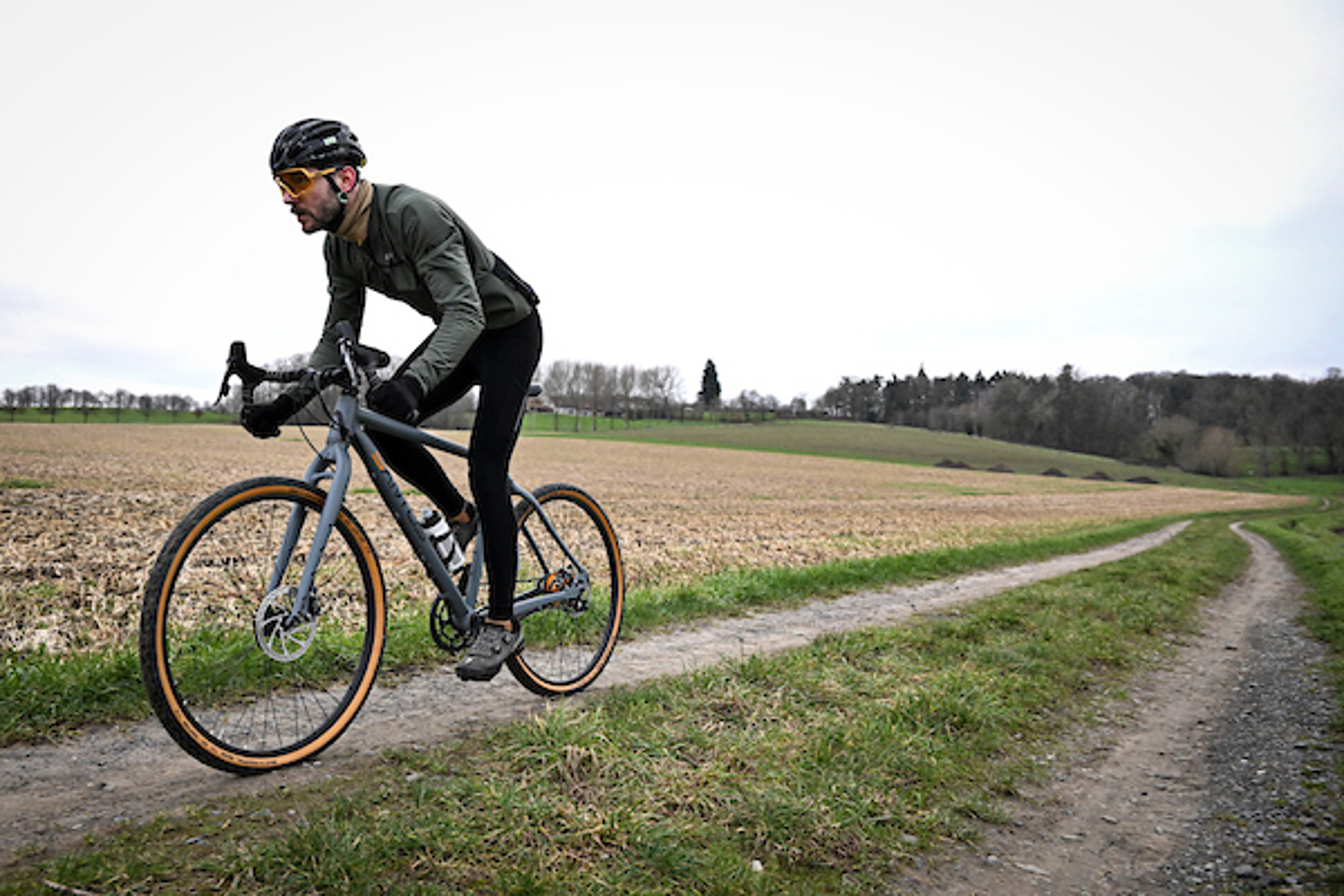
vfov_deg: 53.1
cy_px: 448
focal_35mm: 24
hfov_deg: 73.7
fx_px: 896
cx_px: 672
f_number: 4
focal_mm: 24
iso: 3200
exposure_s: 1/1000
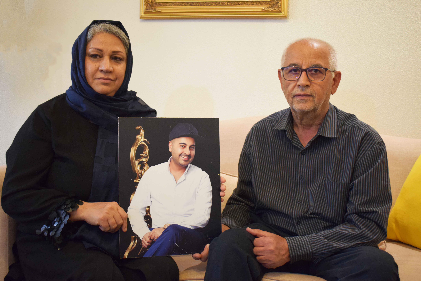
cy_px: 140
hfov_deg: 42.3
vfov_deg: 28.9
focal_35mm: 46
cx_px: 210
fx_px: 544
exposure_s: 1/60
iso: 2200
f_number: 4.2
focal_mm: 31
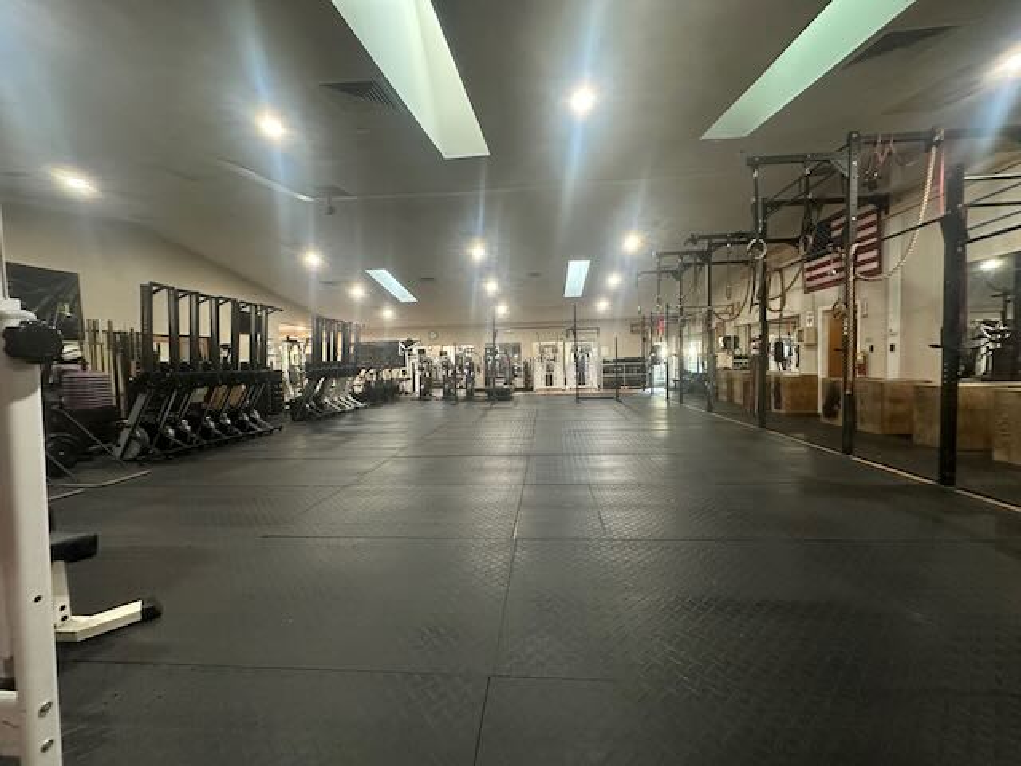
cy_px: 383
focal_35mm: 14
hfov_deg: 102.1
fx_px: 413
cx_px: 510
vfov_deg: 85.7
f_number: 2.2
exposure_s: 1/60
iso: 1000
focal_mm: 2.22
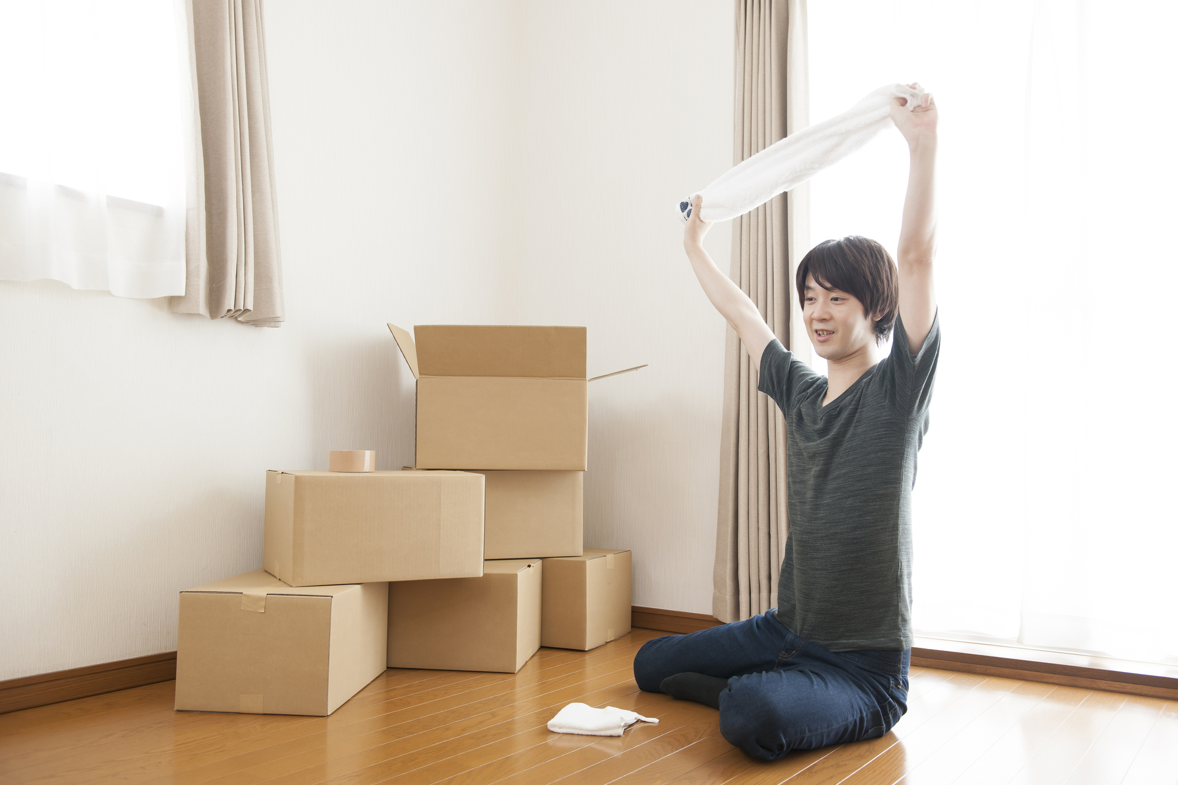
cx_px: 589
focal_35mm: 32
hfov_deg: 58.7
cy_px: 392
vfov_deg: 41.1
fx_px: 1047
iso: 400
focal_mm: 32
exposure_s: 1/60
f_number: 4
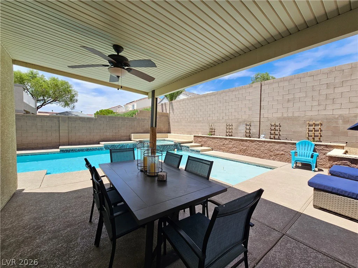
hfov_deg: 106.2
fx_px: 134
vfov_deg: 89.9
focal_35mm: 13
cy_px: 134
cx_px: 179
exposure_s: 1/1336
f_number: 2.2
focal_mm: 2.2
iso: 50
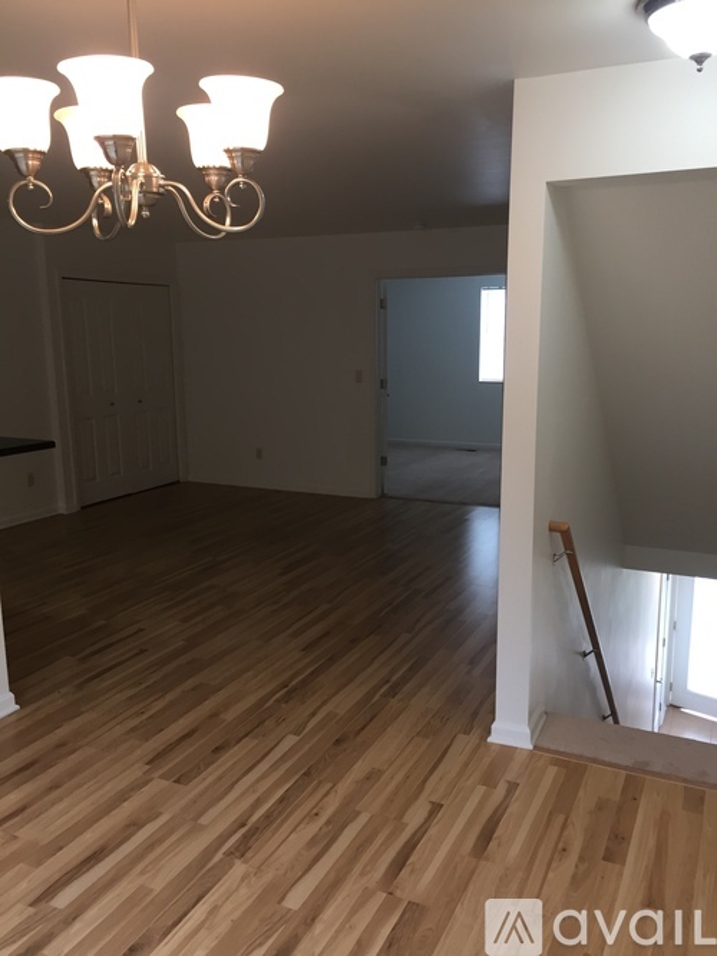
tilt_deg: -9.7
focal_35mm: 29
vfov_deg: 61.7
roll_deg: +0.0
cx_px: 358
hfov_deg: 48.2
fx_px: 801
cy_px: 478
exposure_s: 1/30
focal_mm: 4.15
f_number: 2.2
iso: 32
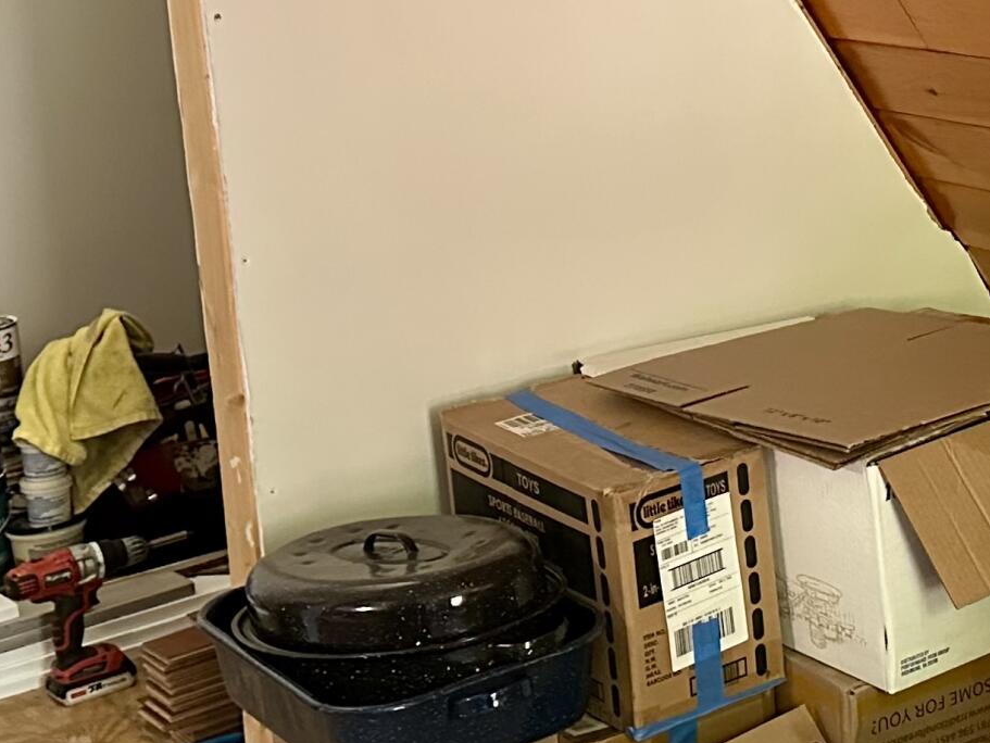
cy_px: 92
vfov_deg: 18.4
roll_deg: +3.8
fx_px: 2260
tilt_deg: -8.4
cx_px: 863
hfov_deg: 24.1
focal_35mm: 79
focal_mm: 6.86
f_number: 1.78
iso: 800
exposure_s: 1/60
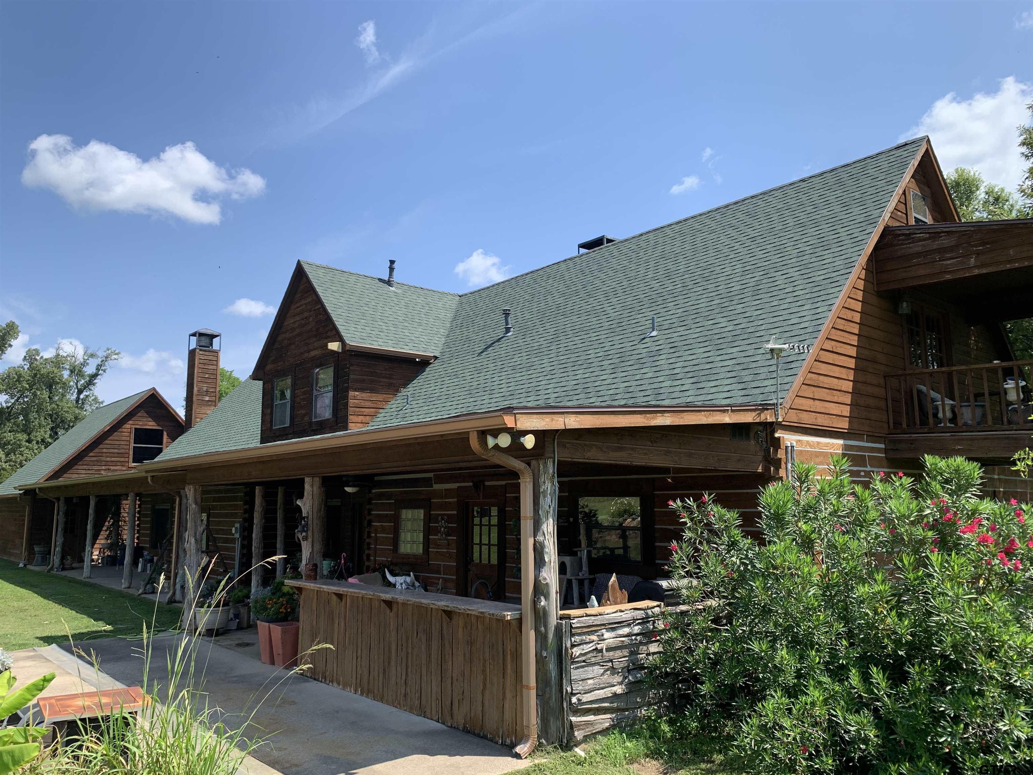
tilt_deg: +7.9
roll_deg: +0.0
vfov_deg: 53.1
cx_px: 516
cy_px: 388
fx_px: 776
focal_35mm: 26
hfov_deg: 67.3
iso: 25
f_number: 1.8
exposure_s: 1/1447
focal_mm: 4.25
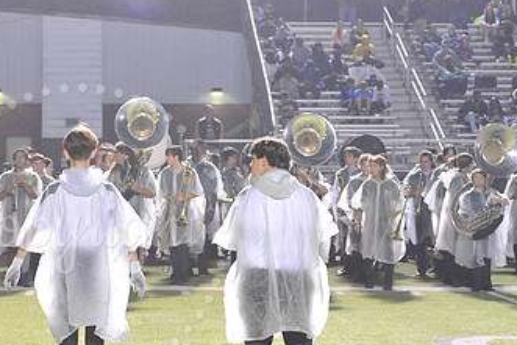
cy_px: 231
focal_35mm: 140
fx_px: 2011
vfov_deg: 9.8
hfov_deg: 14.5
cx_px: 80
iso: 4000
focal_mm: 80
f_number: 4
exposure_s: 1/160
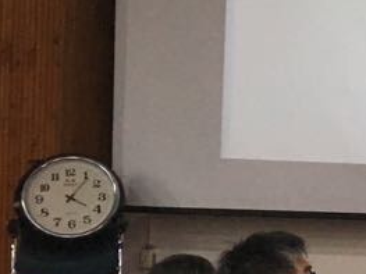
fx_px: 1490
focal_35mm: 141
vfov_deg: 10.4
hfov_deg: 12.4
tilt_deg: +2.3
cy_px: 19
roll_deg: -1.1
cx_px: 732
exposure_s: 1/30
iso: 40
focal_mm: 4.15
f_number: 2.2
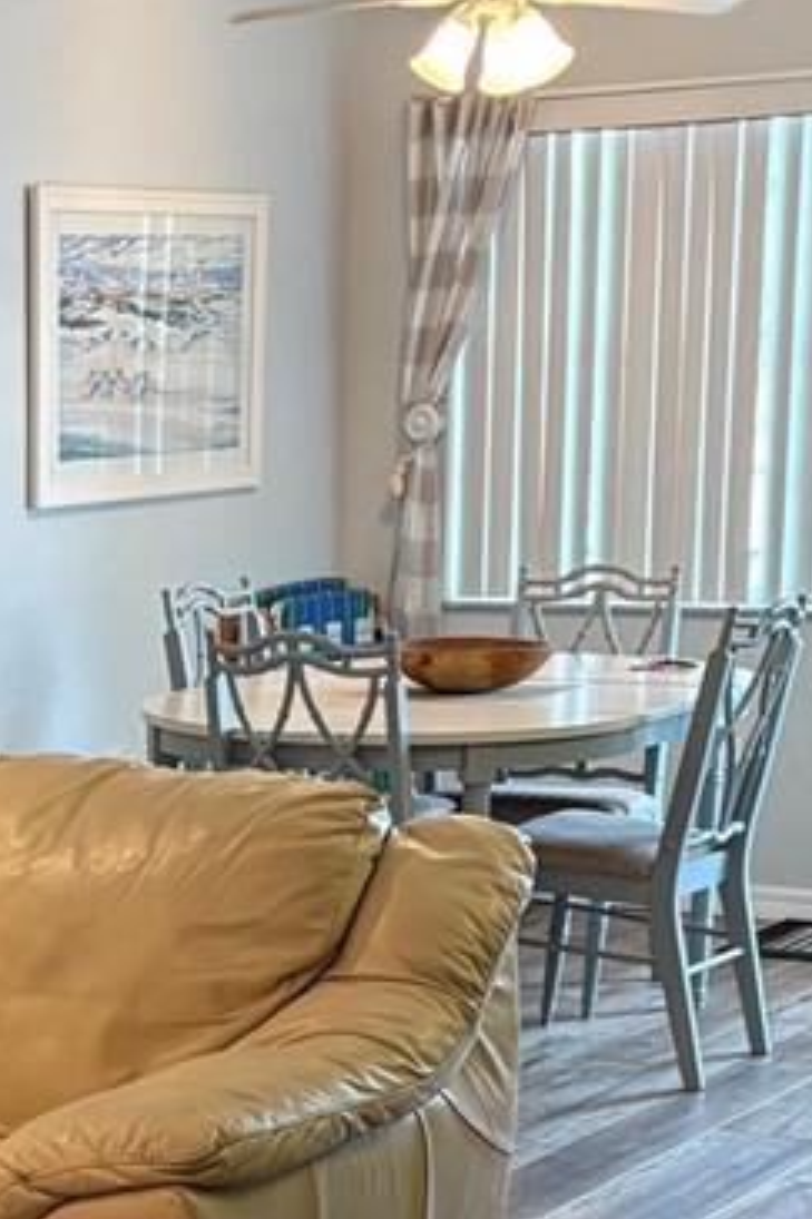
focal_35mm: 89
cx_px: -170
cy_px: 1089
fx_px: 3014
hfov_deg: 14.8
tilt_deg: -14.4
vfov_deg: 22.3
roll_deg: +2.0
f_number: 1.6
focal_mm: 5.96
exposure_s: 1/60
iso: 160
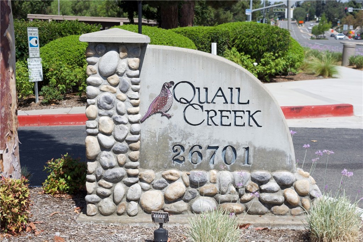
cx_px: 182
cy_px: 121
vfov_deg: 19.7
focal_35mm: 69
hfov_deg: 29.2
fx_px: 696
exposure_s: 1/500
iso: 160
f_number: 8
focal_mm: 46
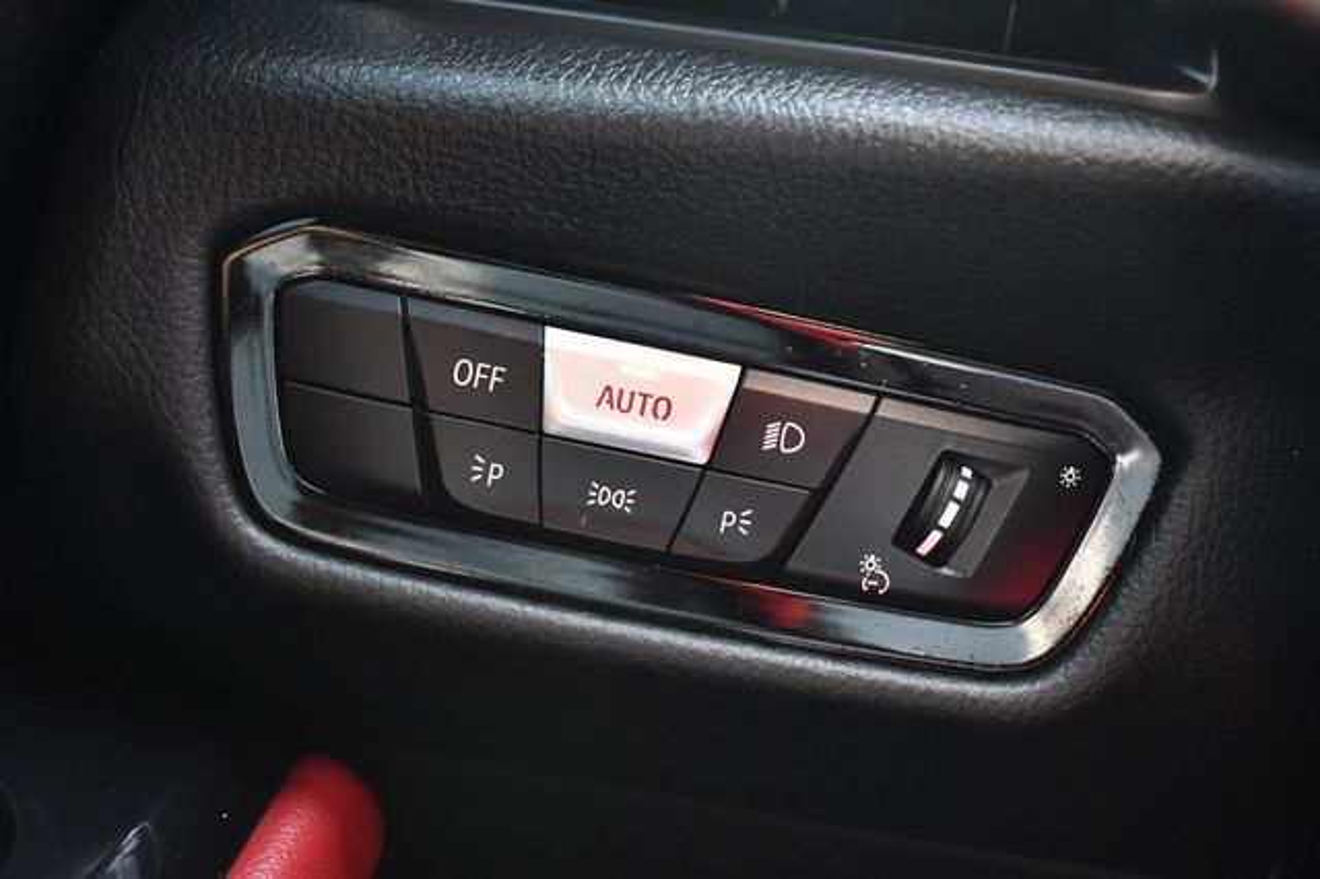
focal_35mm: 51
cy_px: 440
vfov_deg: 26.5
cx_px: 660
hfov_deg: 38.9
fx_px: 1869
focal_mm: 34
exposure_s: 1/125
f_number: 4.5
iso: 2000
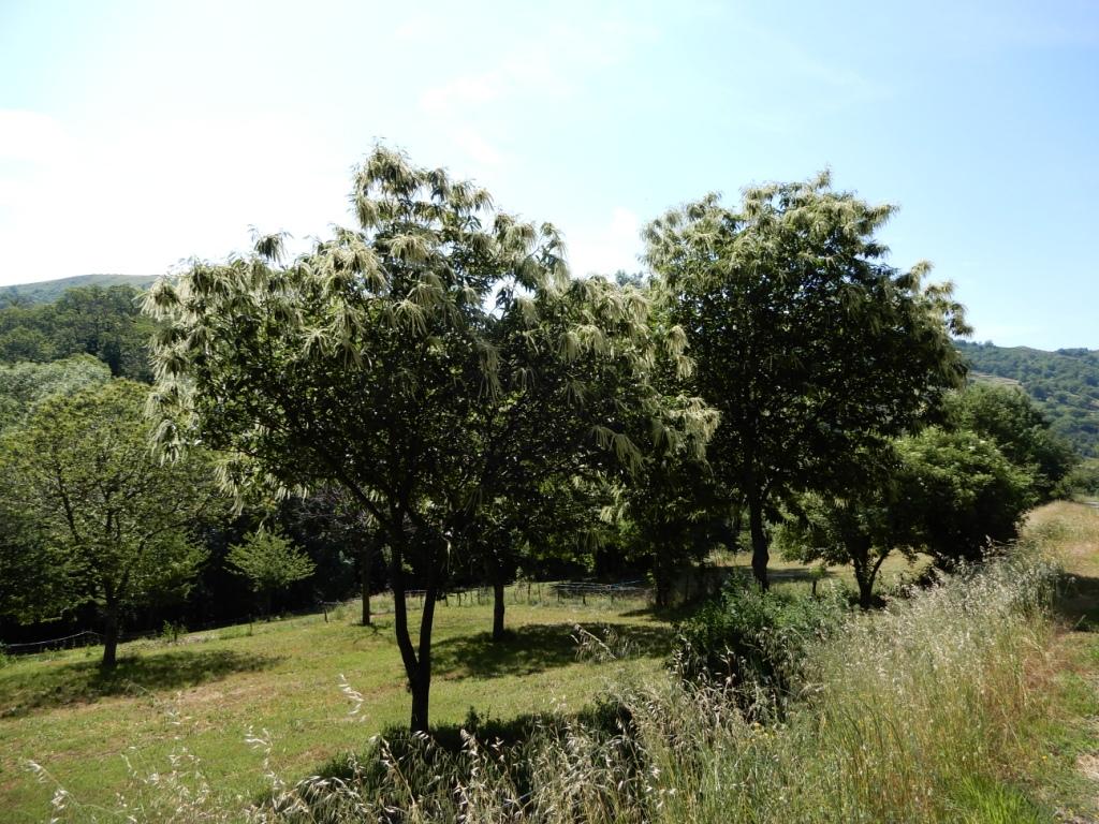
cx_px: 550
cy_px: 412
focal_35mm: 24
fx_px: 762
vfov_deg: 56.8
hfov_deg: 71.6
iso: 80
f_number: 3.4
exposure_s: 1/640
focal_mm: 4.3
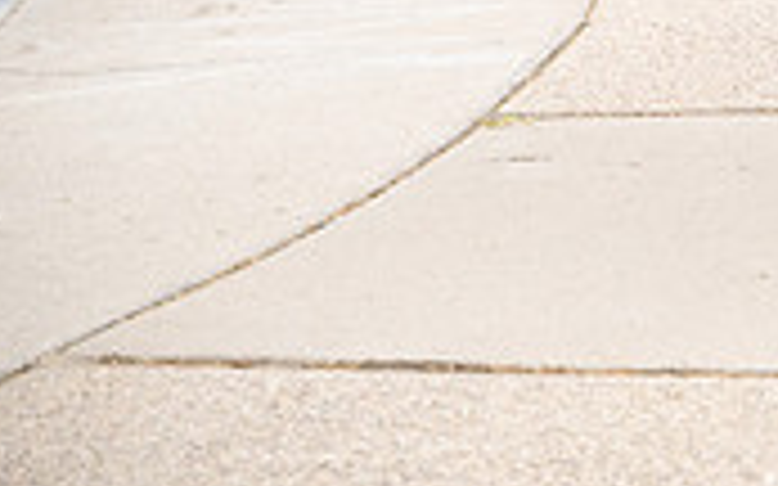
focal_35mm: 232
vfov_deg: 5.6
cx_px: 1268
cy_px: -371
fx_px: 4918
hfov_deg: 8.8
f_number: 4
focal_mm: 68
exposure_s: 1/500
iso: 640
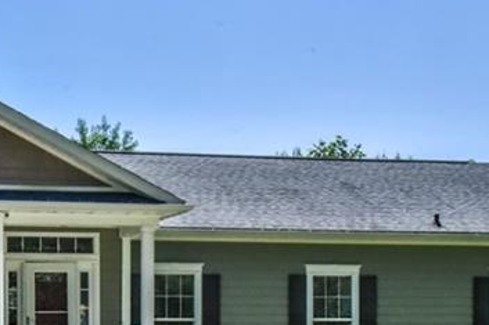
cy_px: 393
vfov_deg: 14.7
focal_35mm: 90
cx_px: -21
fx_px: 1222
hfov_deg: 21.7
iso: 4000
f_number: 22
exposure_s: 1/800
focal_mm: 31
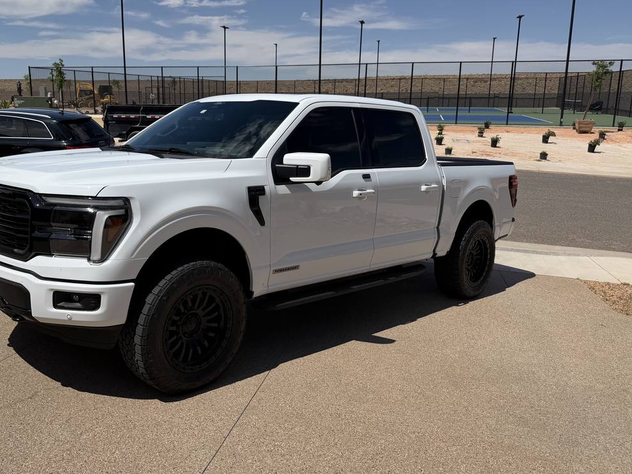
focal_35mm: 31
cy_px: 223
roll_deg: +0.2
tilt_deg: -12.1
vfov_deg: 45.4
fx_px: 566
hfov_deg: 57.7
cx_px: 240
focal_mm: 6.76
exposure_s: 1/10309
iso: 80
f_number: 1.78
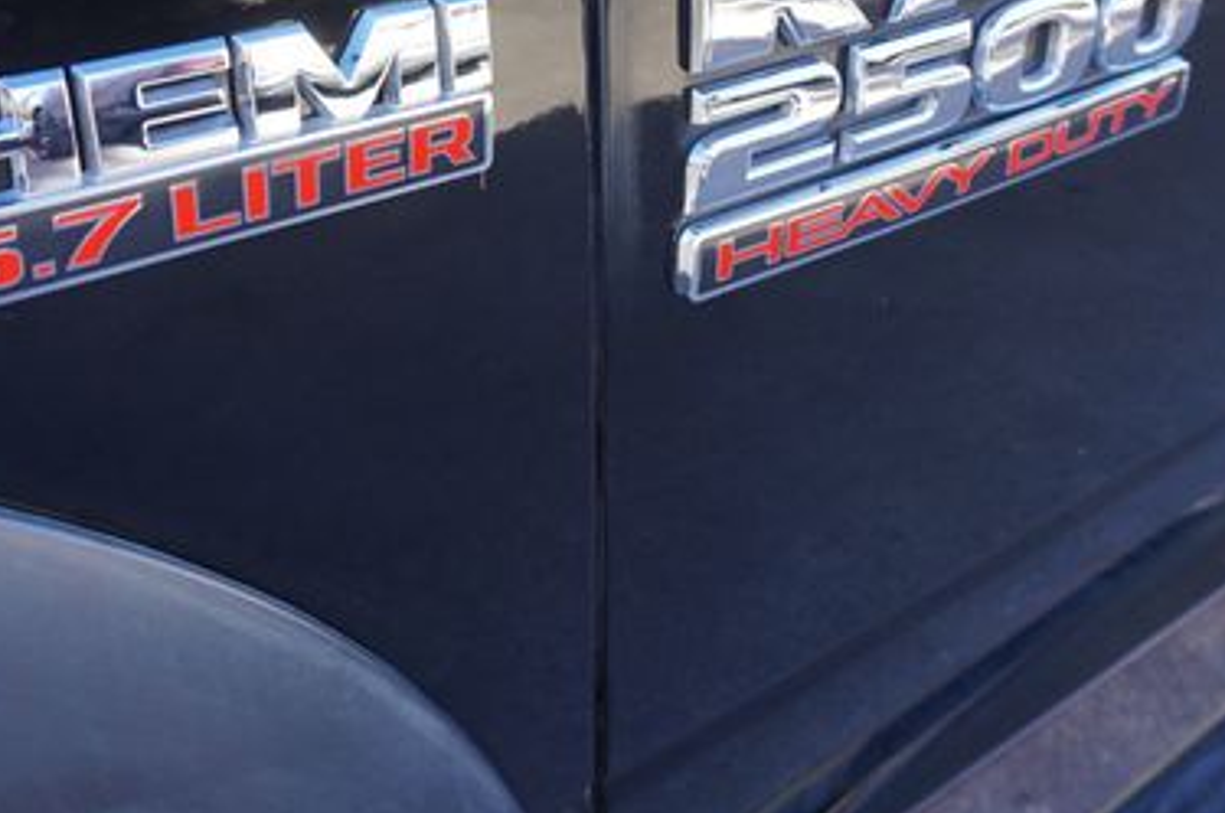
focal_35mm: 41
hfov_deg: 47.5
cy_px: 157
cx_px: 608
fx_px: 1393
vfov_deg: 31.7
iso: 125
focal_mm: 16
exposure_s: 1/60
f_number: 4
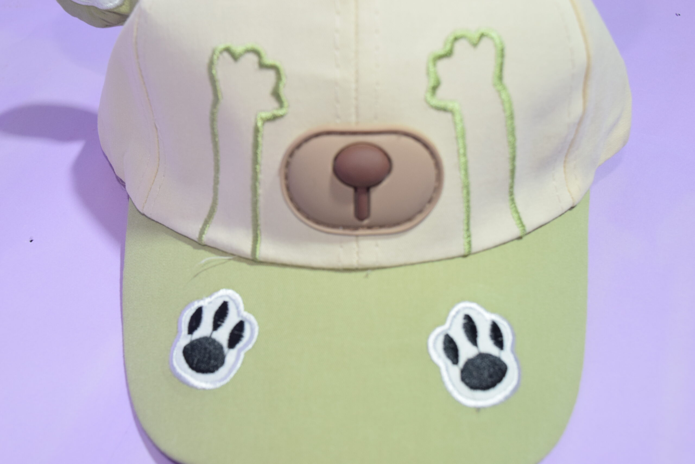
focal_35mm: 45
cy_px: 232
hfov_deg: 43.6
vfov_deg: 29.9
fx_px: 869
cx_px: 348
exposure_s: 1/100
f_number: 8
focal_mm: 30
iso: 800
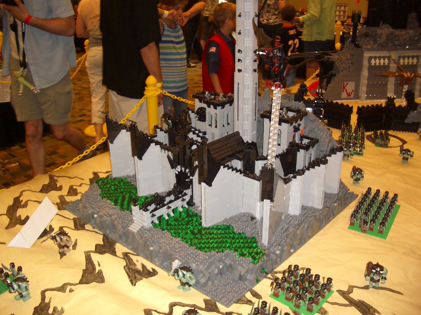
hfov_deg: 52.6
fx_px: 426
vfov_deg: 40.7
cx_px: 210
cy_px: 158
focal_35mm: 35
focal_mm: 5.8
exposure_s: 1/60
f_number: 2.6
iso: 100
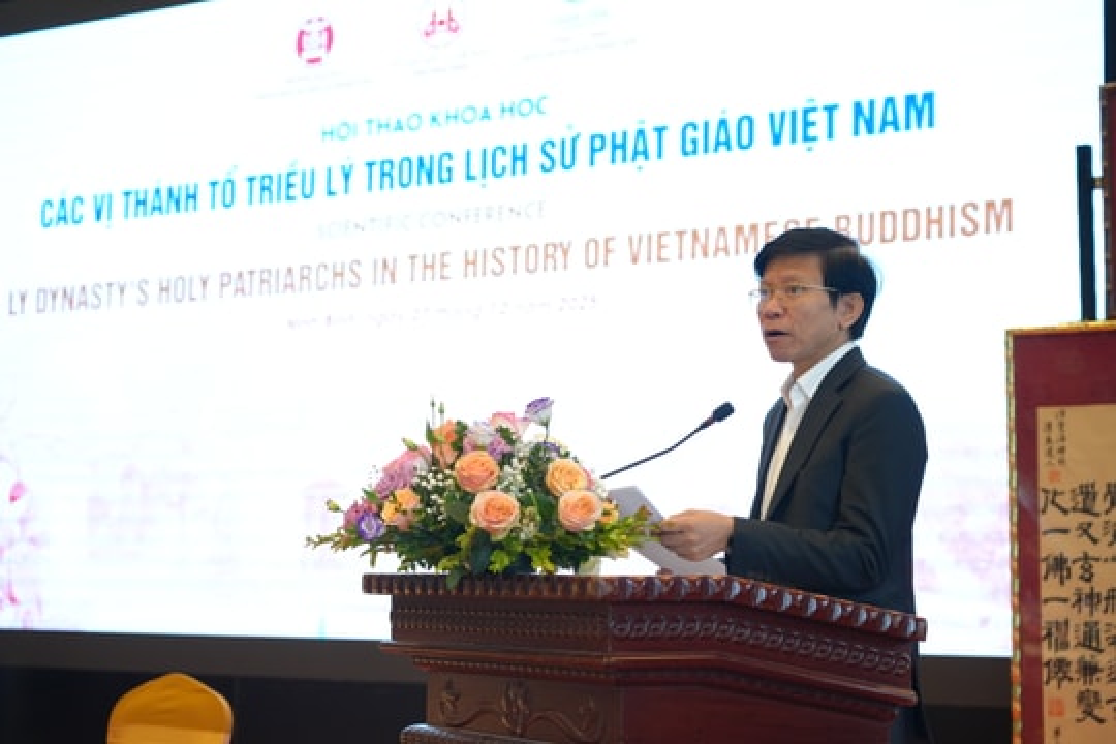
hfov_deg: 26.3
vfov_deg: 17.7
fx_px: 2387
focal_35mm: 77
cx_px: 558
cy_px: 372
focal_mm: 77
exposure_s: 1/125
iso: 2000
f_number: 4
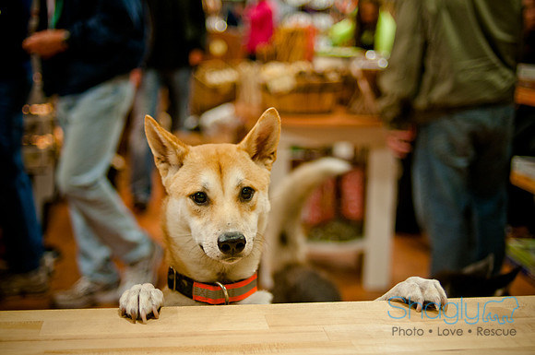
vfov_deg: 25.7
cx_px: 268
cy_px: 178
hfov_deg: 37.9
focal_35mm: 52
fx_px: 779
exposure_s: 1/160
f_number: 2
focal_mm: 35
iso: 640
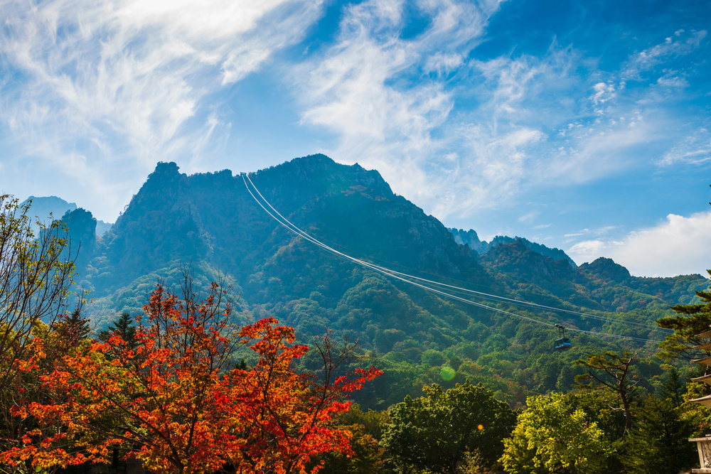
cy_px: 237
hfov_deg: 58.7
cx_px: 356
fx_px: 632
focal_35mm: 32
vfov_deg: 41.1
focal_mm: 32
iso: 100
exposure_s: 1/160
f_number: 13
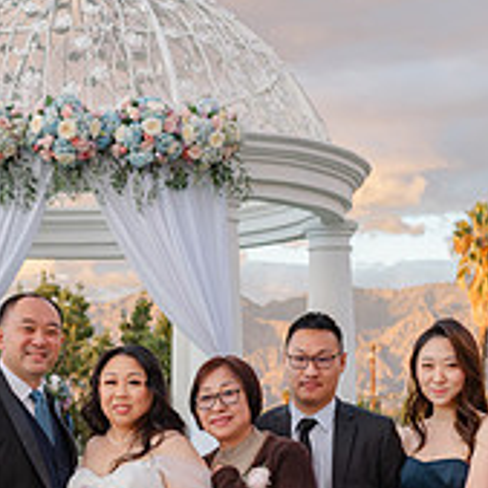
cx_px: 84
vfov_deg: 16.4
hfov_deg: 16.6
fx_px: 1659
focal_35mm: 104
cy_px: 491
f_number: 4
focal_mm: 35
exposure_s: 1/125
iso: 100
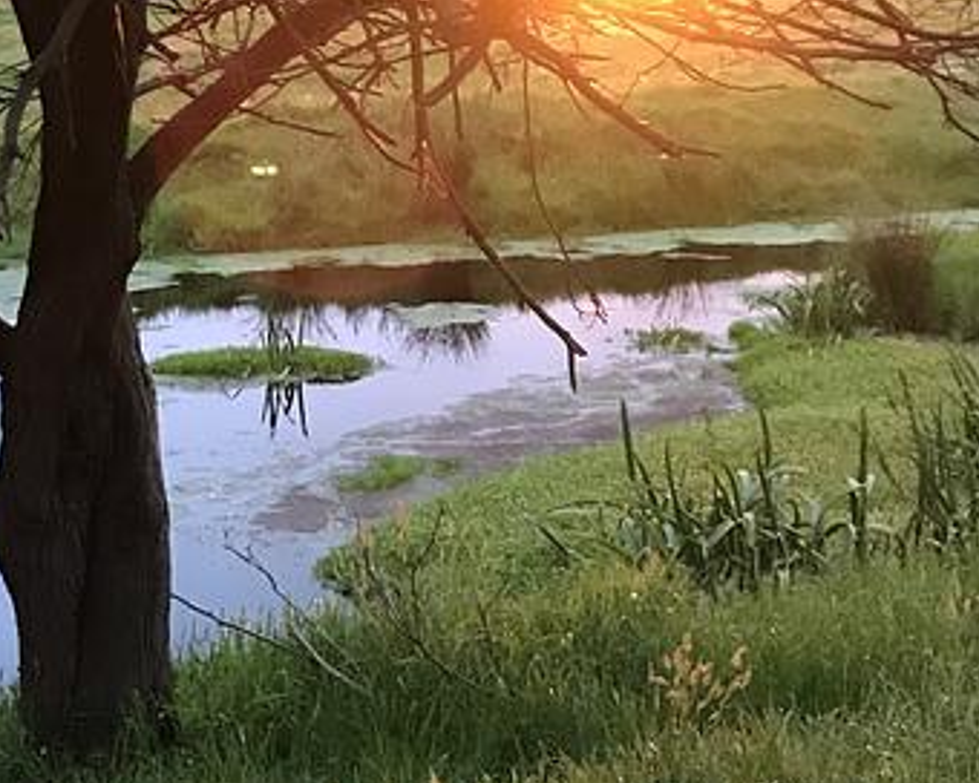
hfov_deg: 33.0
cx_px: 449
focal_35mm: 57
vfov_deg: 26.2
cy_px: 160
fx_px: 1652
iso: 80
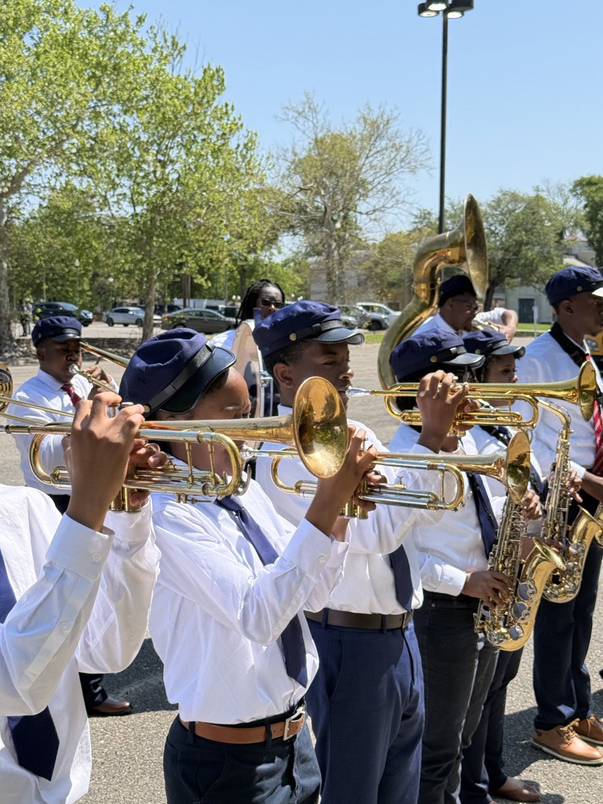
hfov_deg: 29.1
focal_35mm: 50
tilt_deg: -4.9
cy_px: 395
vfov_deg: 38.2
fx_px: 1161
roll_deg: -0.2
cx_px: 299
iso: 100
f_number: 1.78
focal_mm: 6.76
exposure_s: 1/3891
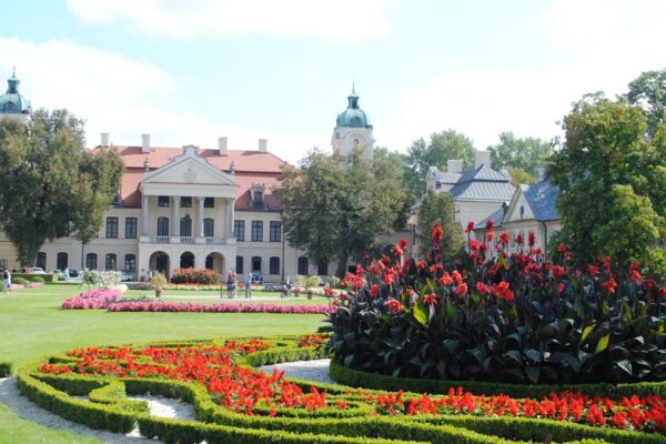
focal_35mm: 45
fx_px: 832
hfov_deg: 43.6
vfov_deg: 29.9
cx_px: 333
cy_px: 222
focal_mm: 30
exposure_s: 1/160
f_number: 6.3
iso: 100
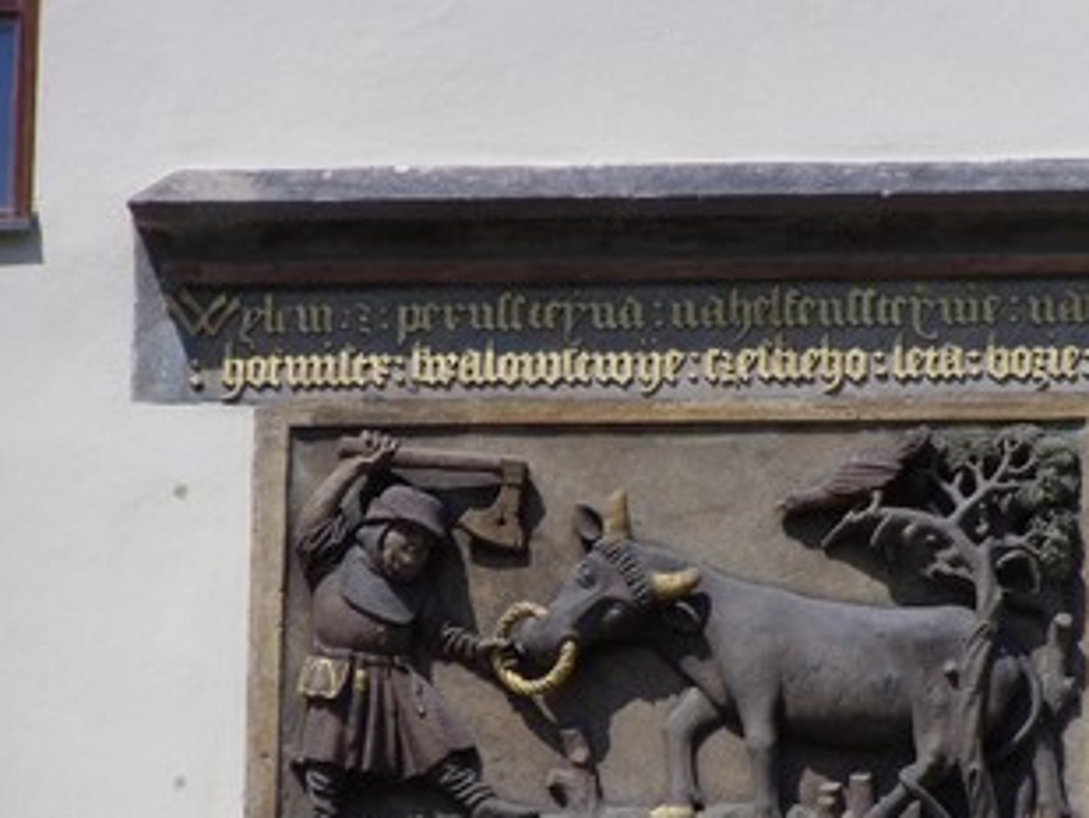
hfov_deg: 6.3
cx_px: 730
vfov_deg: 4.7
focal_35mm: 316
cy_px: 592
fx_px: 9945
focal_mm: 39.2
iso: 80
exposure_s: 1/490
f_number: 5.5
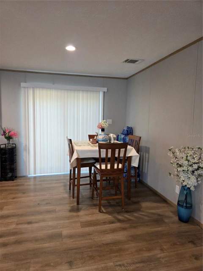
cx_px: 102
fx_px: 180
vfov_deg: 73.9
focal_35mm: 23
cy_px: 136
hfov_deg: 58.9
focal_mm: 5.4
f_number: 1.8
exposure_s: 1/120
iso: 400
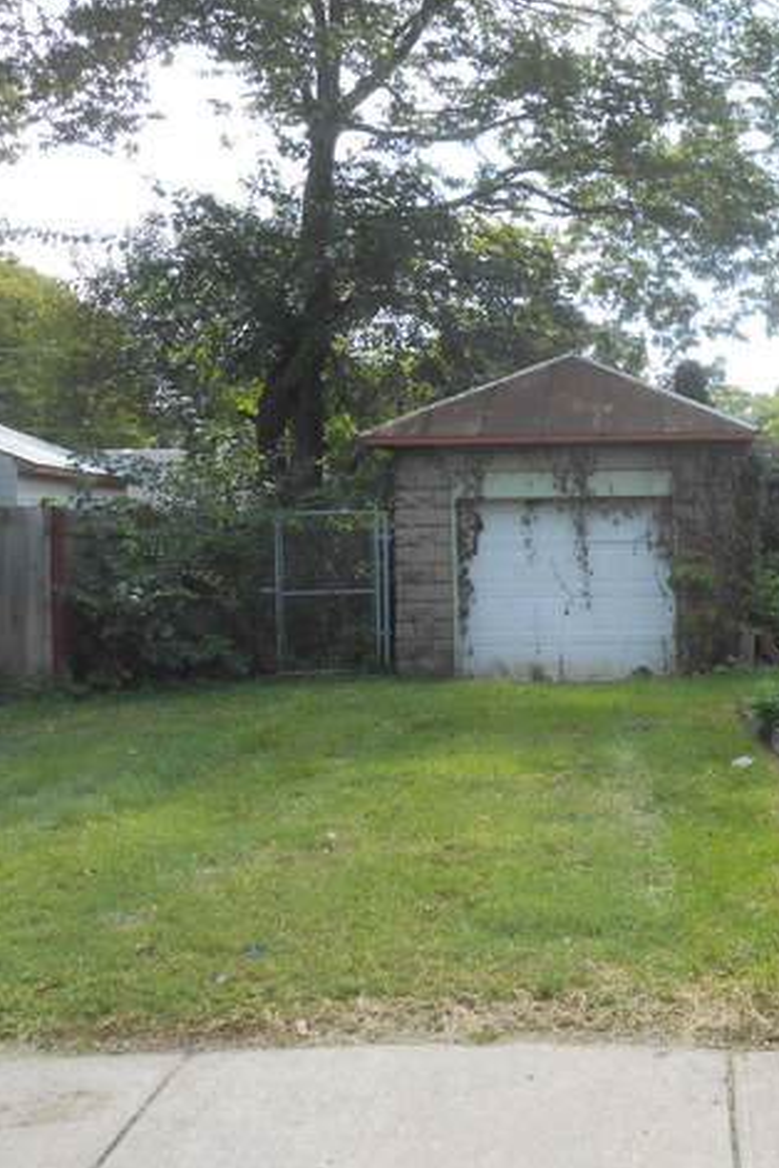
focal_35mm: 48
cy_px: 575
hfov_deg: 27.3
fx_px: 1558
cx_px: 672
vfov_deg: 41.1
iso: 80
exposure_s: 1/250
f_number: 3.9
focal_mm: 6
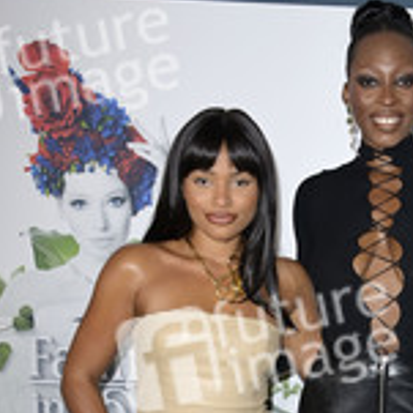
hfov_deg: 17.1
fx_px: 1363
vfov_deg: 16.6
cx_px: 336
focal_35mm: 101
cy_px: 484
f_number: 5.6
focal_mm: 45
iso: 640
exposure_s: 1/250
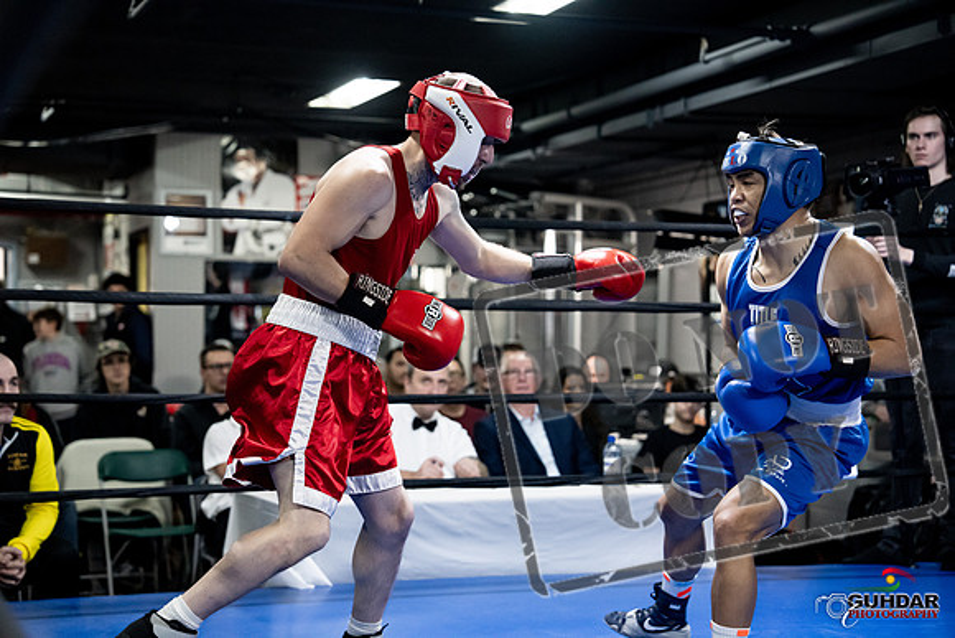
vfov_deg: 19.5
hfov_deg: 28.8
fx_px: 1857
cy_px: 319
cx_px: 478
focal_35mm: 70
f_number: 2.8
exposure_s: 1/1000
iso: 8000
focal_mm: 70
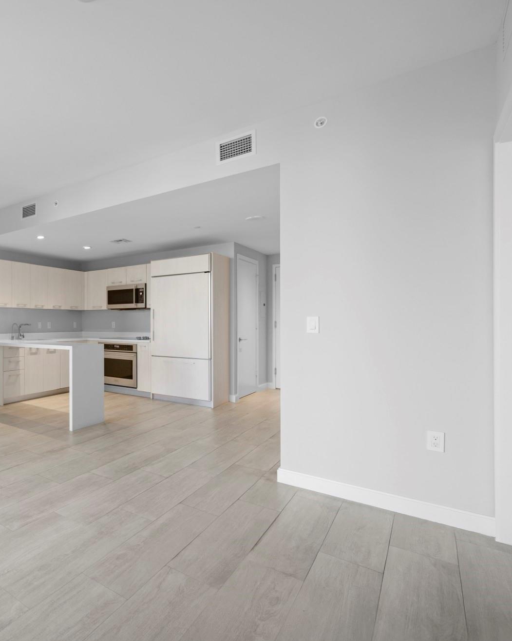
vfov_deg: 80.4
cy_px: 325
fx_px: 379
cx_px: 39
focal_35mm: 20
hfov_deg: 57.2
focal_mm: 14
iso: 125
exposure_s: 1
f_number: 9
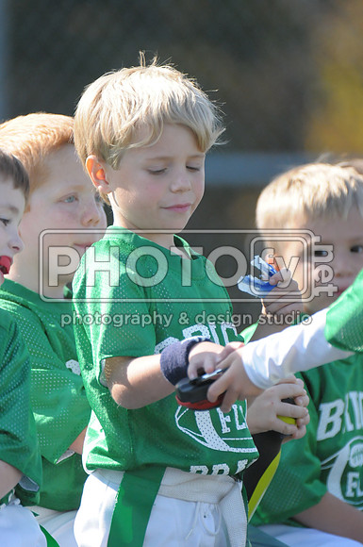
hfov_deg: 2.3
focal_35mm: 600
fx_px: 9102
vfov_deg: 3.4
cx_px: 182
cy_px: 274
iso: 1600
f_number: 4
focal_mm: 400
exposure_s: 1/3200
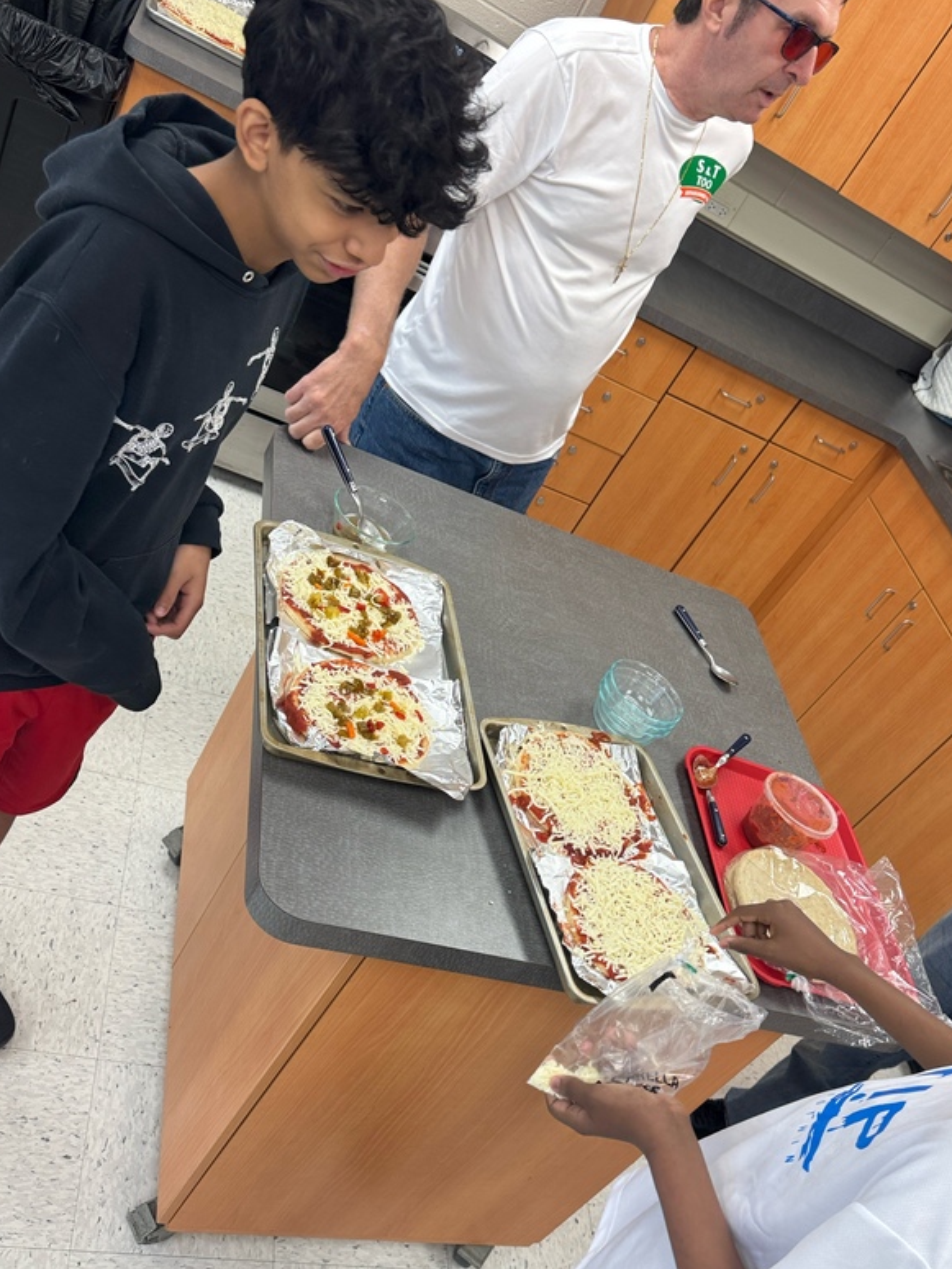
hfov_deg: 45.3
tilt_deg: -34.0
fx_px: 1136
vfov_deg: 58.2
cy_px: 705
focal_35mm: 31
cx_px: 565
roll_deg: -36.4
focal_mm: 6.76
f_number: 1.78
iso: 100
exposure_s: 1/120
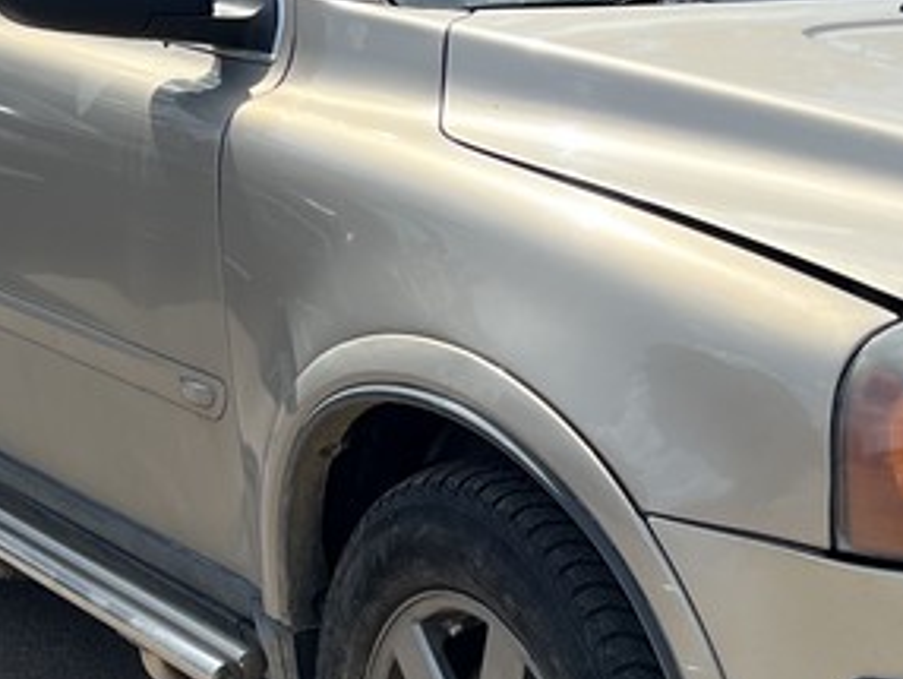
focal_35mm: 93
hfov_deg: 20.9
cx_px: 650
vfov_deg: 15.9
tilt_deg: -11.0
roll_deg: +0.3
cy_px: 398
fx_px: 2428
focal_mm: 5.7
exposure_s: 1/2841
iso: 50
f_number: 1.5
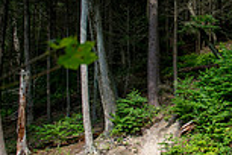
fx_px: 586
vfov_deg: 15.0
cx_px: 244
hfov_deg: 21.4
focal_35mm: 91
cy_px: 42
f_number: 2.8
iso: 250
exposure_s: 1/800
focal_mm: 24
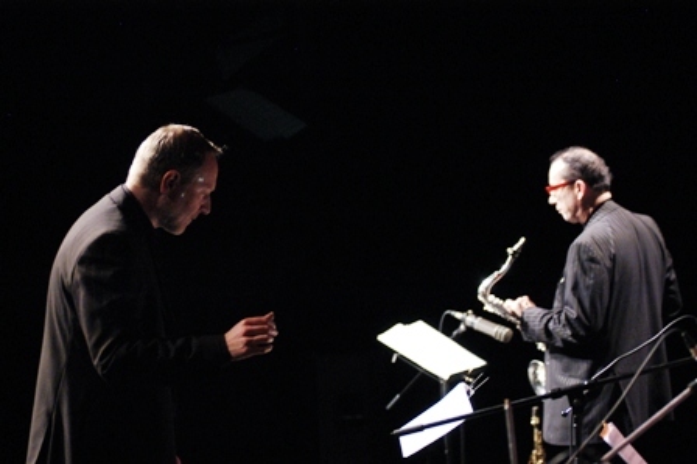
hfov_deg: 15.9
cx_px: 348
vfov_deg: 10.6
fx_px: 2496
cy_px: 232
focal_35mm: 129
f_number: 2.8
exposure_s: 1/60
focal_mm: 86
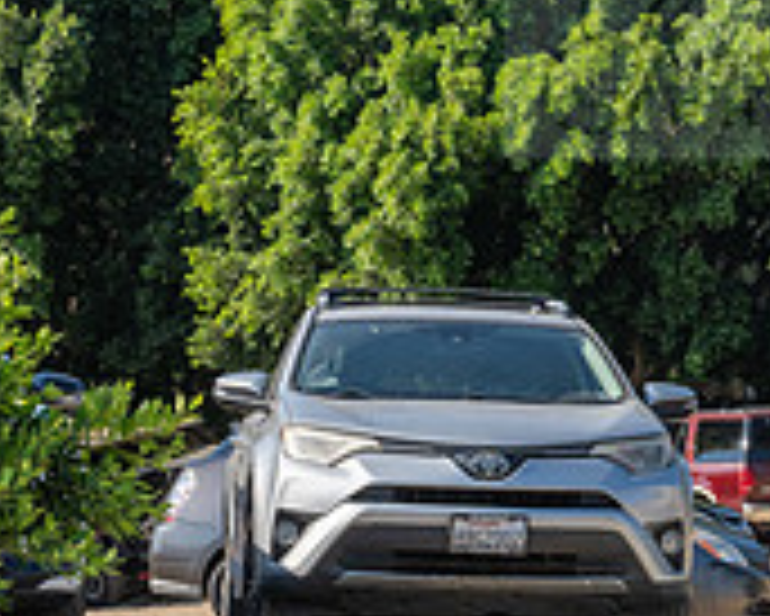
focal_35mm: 181
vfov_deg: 8.5
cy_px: 281
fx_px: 4127
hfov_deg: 10.5
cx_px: 896
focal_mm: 45
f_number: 9
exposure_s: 1/400
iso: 200
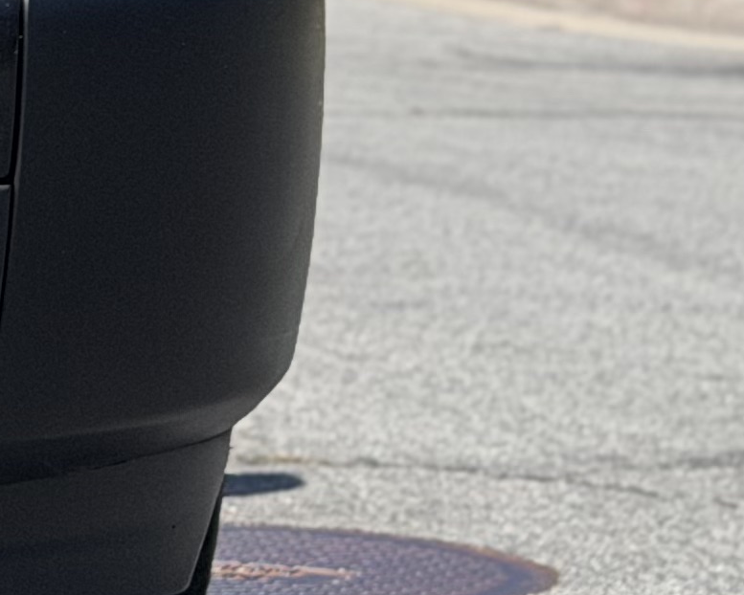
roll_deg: +0.5
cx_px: -1065
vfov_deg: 6.3
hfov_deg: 7.4
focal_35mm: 243
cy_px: -200
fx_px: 5352
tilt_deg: -0.5
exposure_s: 1/6024
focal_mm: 6.76
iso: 80
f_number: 1.78
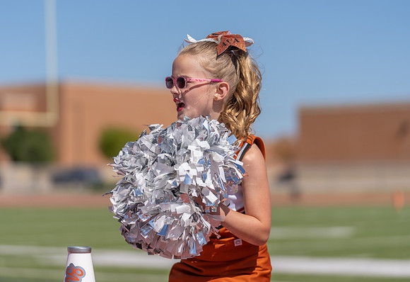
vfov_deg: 9.8
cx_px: 202
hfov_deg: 14.2
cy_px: 118
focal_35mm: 143
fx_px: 1647
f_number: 2.8
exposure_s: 1/3200
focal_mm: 121
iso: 100
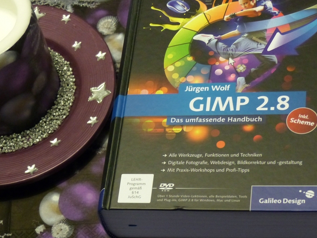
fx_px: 1089
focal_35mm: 119
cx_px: 100
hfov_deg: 16.5
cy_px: 150
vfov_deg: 12.4
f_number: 2.8
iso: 400
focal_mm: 12.5
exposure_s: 1/15
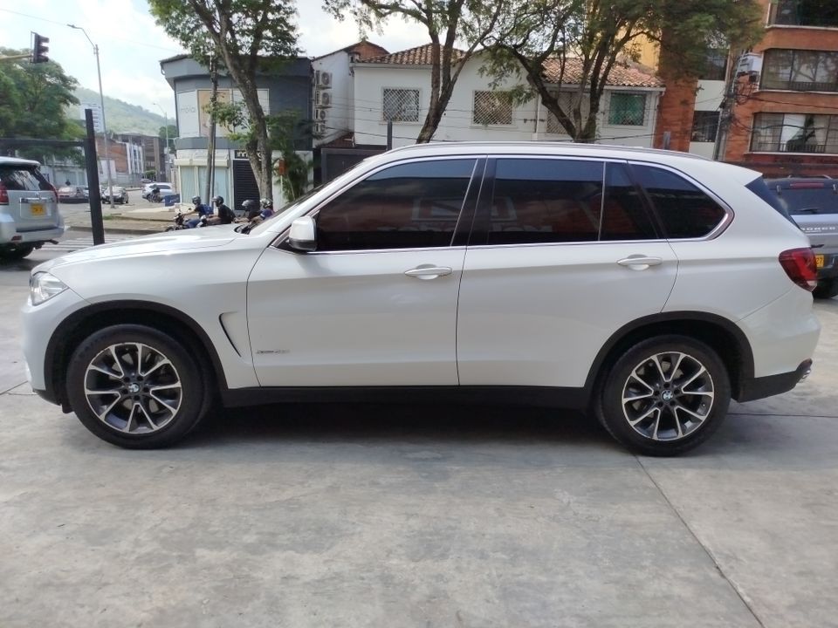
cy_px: 314
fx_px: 581
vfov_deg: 56.8
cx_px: 419
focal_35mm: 24
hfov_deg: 71.6
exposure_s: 1/555
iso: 50
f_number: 1.7
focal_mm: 5.31
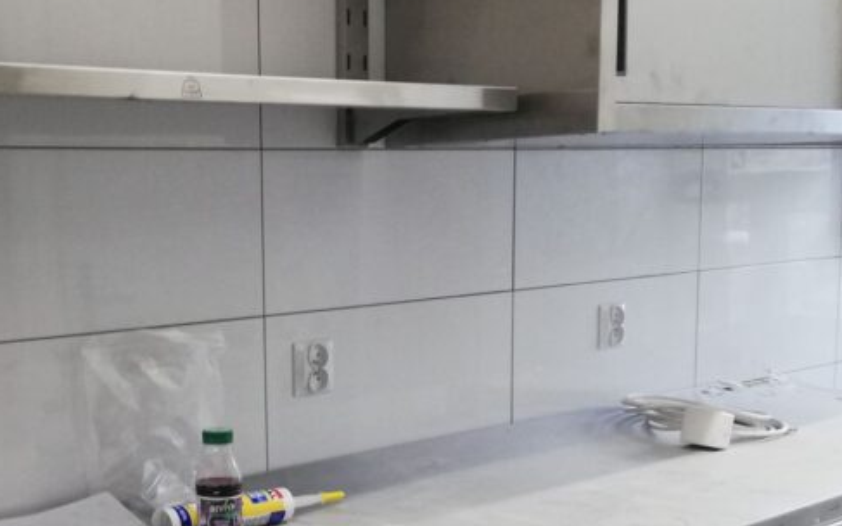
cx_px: 211
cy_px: 415
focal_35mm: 58
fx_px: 1330
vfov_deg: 22.1
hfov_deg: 34.4
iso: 160
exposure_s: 1/33.3
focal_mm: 3.81
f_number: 2.2
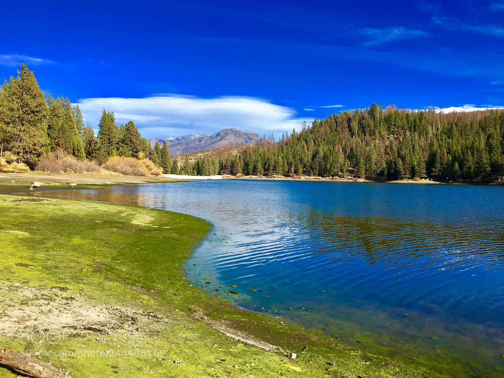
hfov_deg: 61.7
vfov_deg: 48.2
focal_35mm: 29
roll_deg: -0.9
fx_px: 422
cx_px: 252
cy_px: 189
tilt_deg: -1.3
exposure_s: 1/1479
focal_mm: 4.15
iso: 25
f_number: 2.2
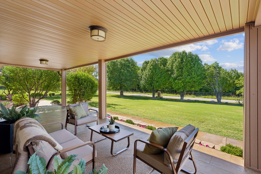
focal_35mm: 16
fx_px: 116
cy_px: 87
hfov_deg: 96.7
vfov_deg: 73.7
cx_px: 130
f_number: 8
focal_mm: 16
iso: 200
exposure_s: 1/400
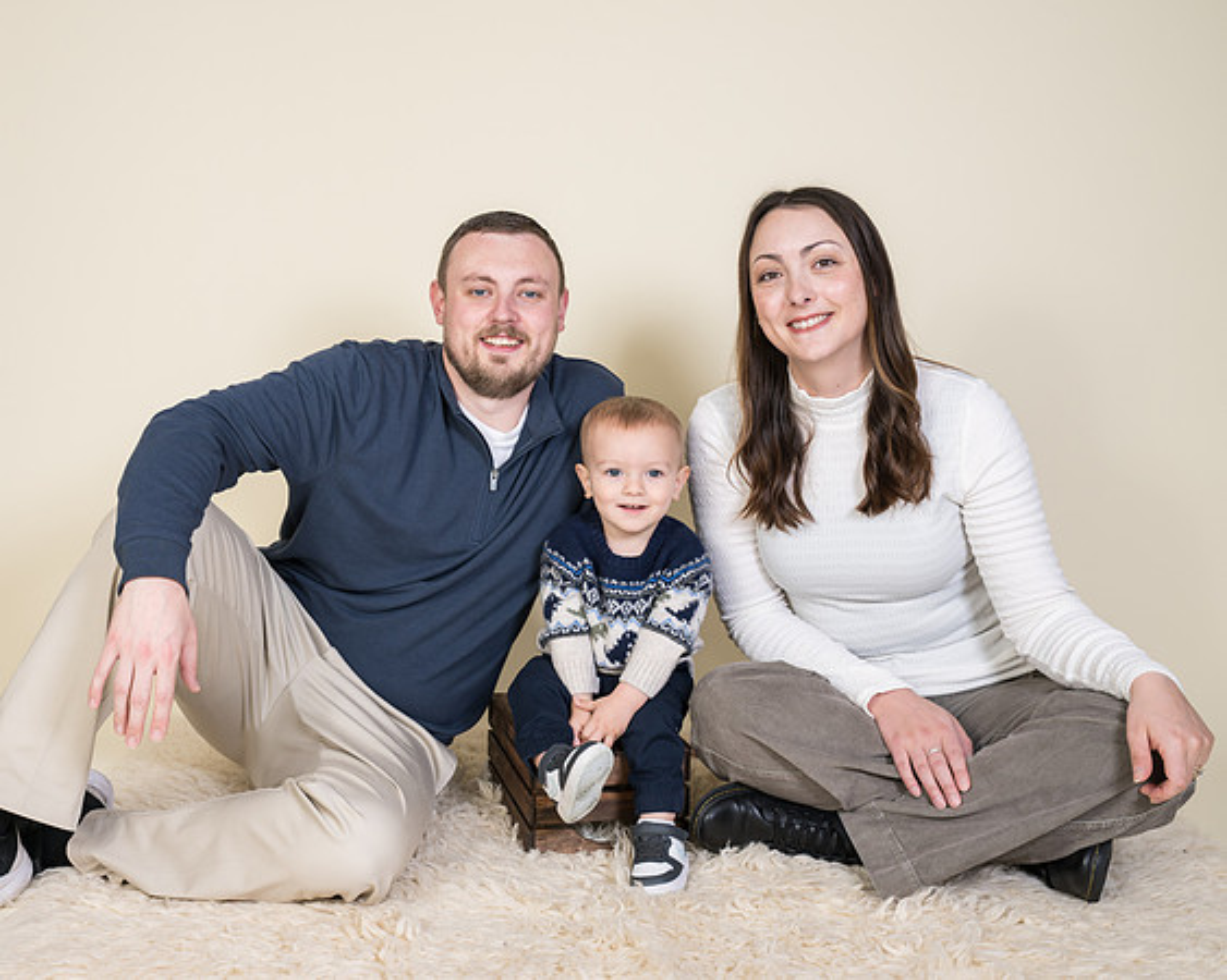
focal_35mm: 44
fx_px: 1596
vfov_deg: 34.2
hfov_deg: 41.5
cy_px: 477
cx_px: 406
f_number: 5.6
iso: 100
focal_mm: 35
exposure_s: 1/100
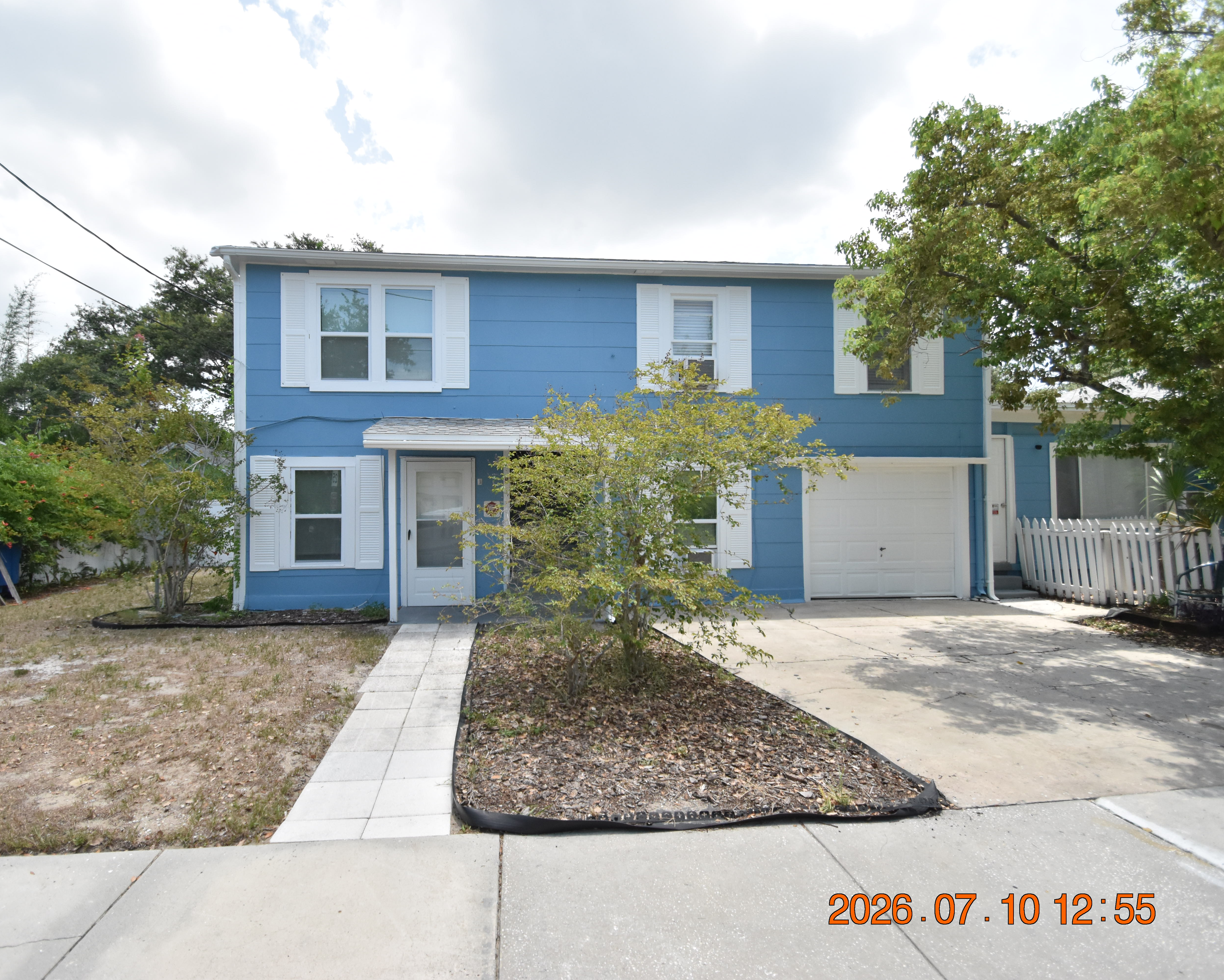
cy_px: 491
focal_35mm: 17
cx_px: 557
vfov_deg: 77.0
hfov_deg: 89.4
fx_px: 616
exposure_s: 1/4000
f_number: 3.5
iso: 800
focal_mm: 10
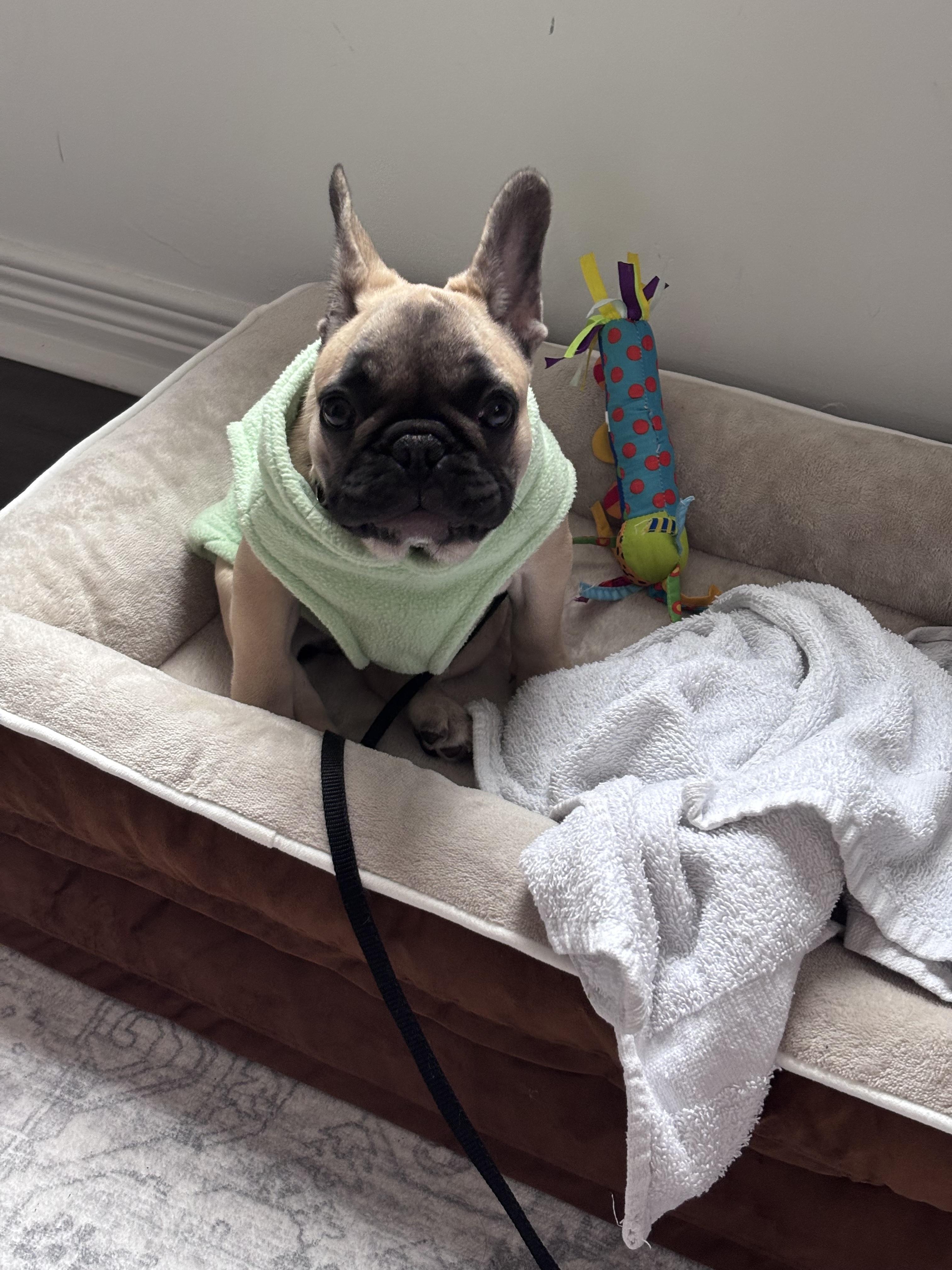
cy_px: 635
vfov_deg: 36.8
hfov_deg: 28.0
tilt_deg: -39.8
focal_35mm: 52
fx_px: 1907
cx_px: 476
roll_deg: -4.4
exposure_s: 1/43
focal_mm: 5.96
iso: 160
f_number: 1.6
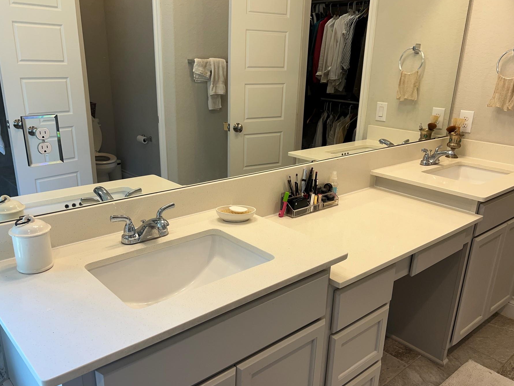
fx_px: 445
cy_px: 215
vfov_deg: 46.7
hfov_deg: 60.0
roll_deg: -1.7
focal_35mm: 30
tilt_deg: -19.8
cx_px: 254
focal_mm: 5.7
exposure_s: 1/120
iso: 50
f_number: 1.5
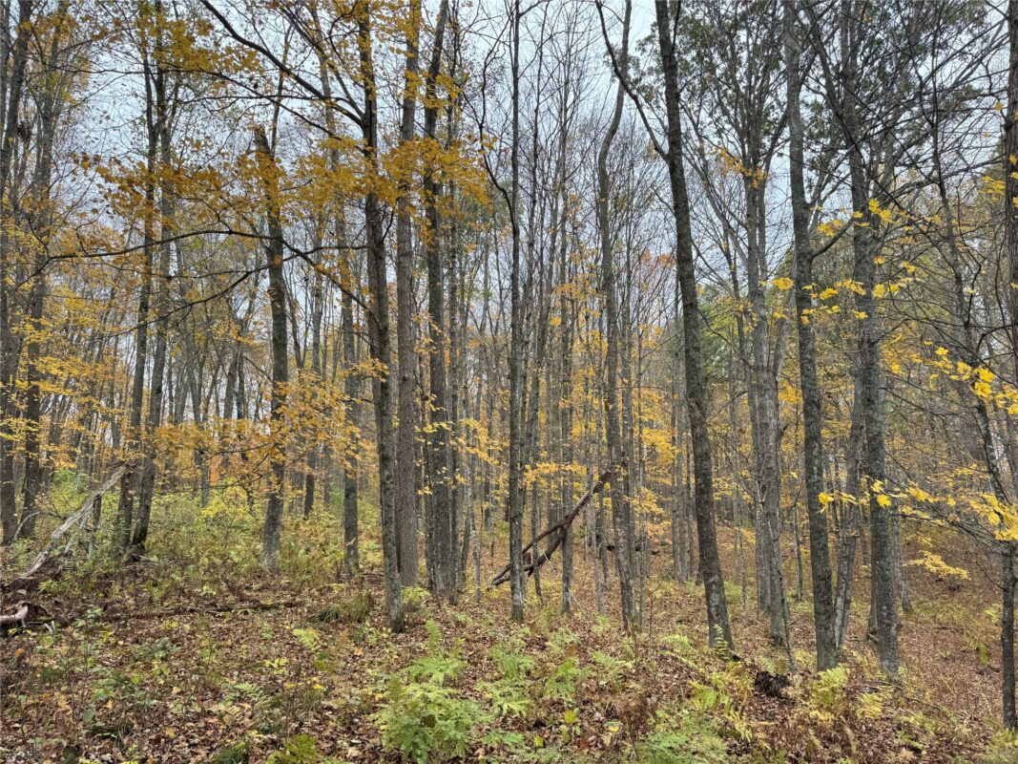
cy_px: 382
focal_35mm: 24
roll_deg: -0.5
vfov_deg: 56.8
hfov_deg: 71.6
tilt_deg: +13.3
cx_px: 509
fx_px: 706
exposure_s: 1/383
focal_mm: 6.76
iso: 80
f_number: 1.78
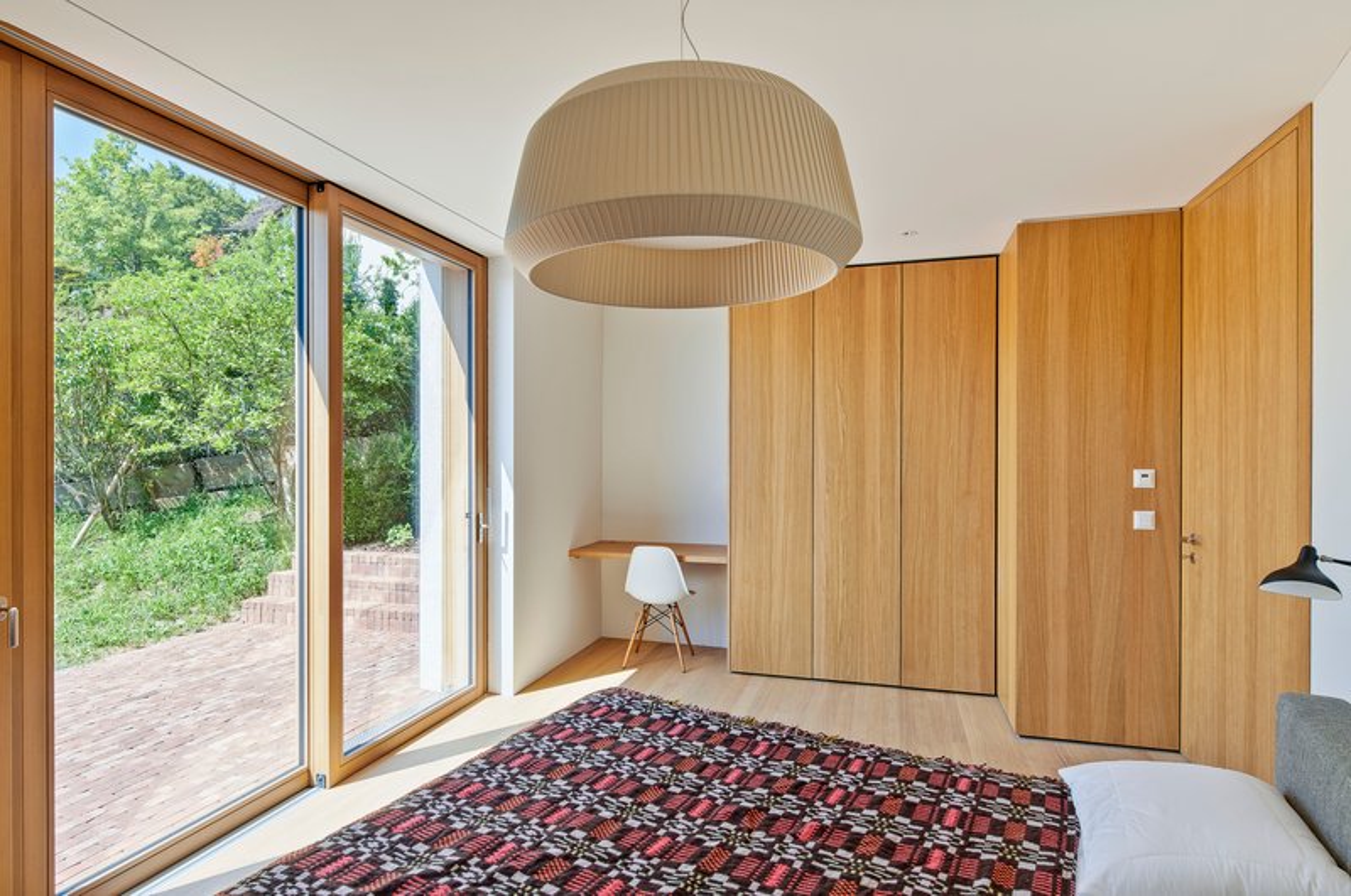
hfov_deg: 87.0
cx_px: 676
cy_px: 448
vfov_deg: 64.4
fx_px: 712
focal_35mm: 19
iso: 100
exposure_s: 1/2.5
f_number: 11
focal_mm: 19
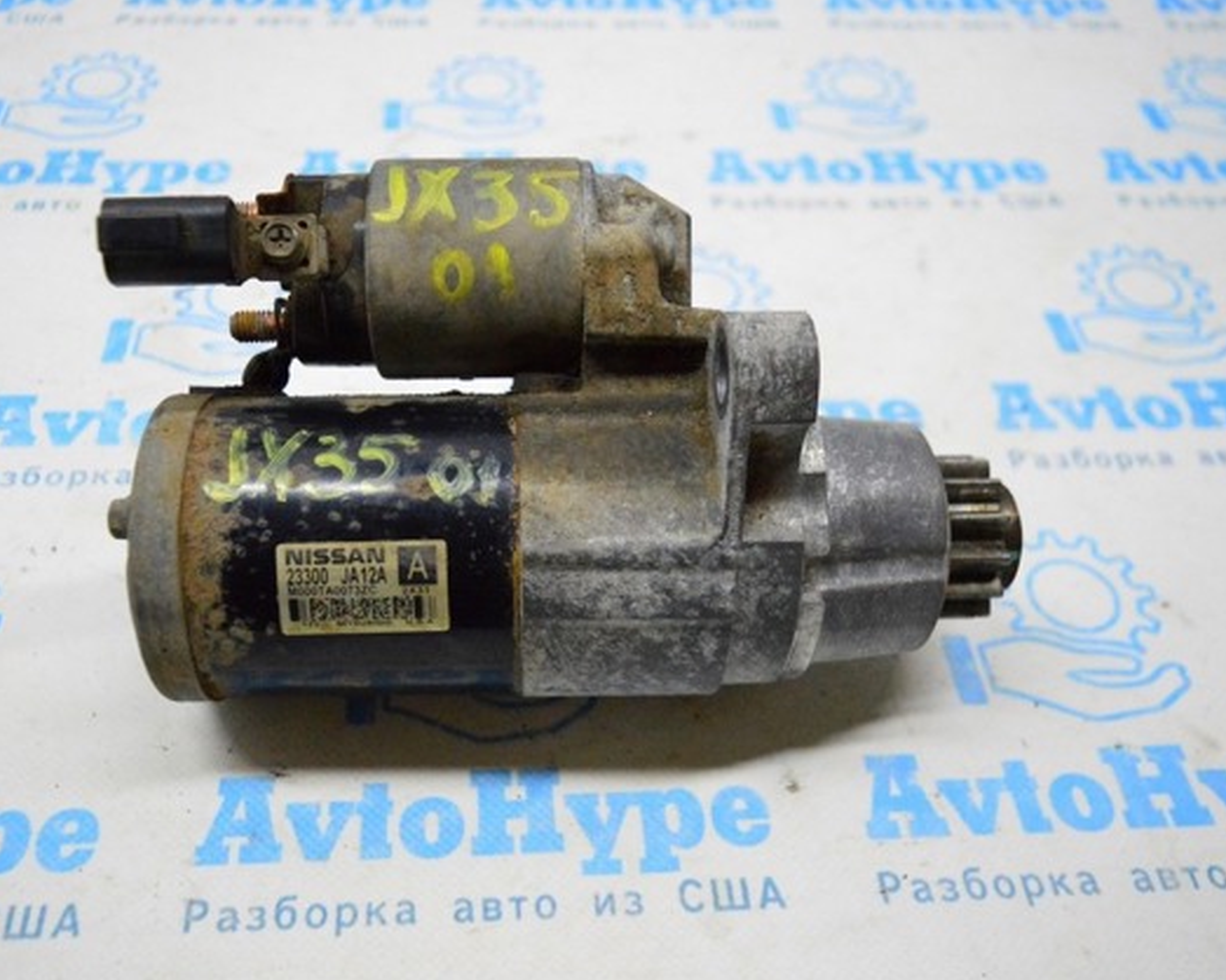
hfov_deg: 56.9
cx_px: 513
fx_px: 1124
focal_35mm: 31
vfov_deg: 47.1
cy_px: 494
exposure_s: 1/800
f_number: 3.5
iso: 6400
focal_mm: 18
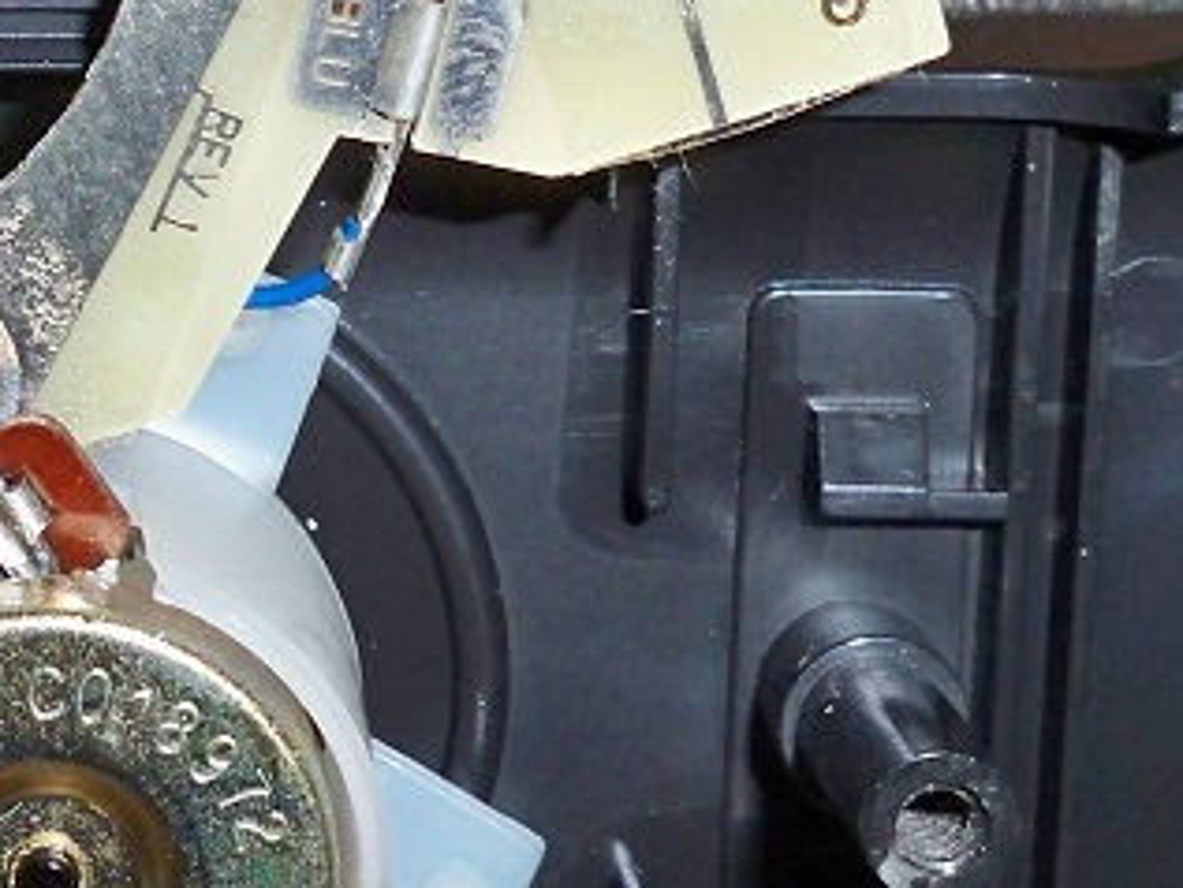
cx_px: -276
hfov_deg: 16.6
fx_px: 3863
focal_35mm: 113
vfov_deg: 13.1
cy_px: 231
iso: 200
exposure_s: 1/60
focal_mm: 6.3
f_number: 3.1
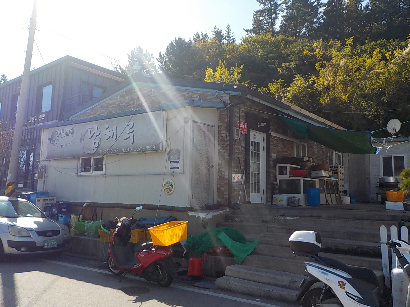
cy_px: 154
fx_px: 355
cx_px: 205
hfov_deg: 60.0
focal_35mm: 30
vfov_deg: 46.8
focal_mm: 4.1
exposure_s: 1/1000
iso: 125
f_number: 3.3
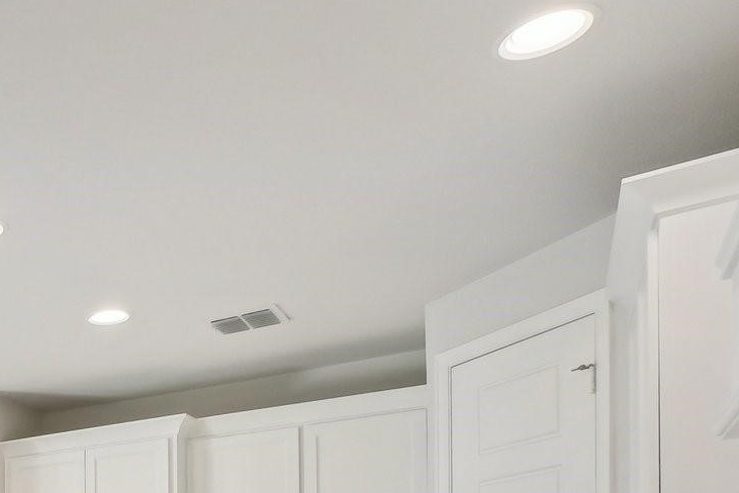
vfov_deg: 27.0
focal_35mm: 42
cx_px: -134
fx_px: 862
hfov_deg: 36.5
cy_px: 634
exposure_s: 1/100
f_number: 9
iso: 400
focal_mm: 10
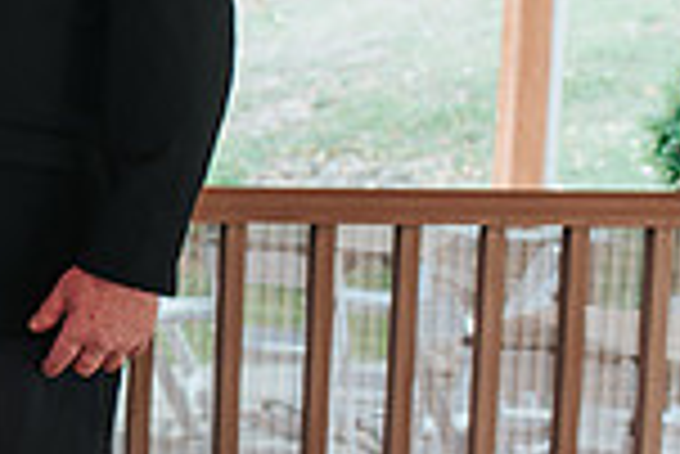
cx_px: -375
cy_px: 213
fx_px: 2779
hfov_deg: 13.1
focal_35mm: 147
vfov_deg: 9.4
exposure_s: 1/200
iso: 250
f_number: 3.2
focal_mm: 35
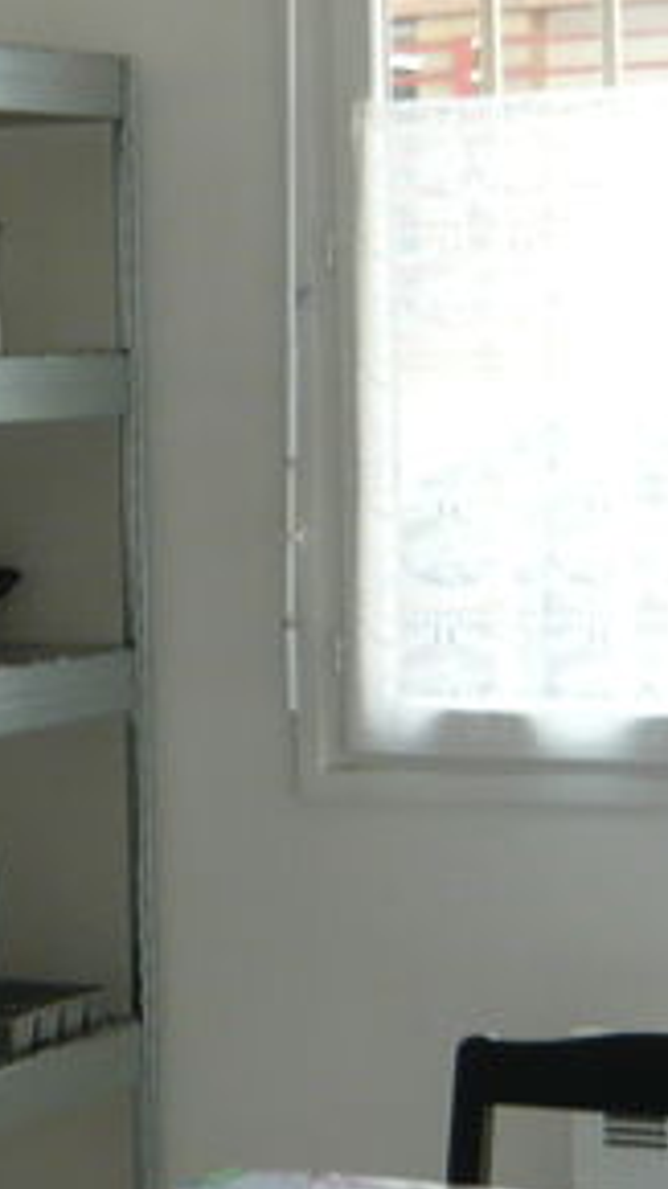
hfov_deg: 9.4
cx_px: -398
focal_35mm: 124
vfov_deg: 17.3
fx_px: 3907
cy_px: 541
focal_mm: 5.5
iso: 100
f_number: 2.8
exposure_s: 1/80
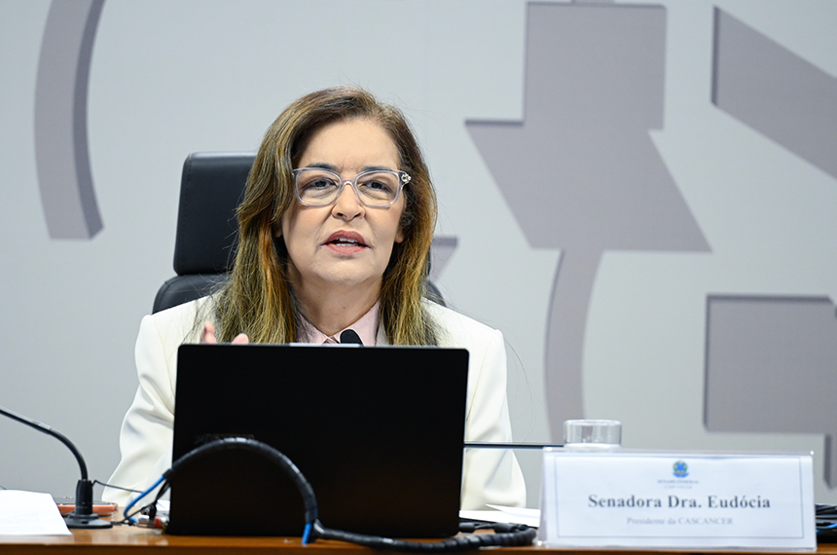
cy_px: 278
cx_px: 418
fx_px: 6962
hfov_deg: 6.9
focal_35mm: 300
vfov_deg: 4.6
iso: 1600
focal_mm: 200
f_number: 2.8
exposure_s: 1/160
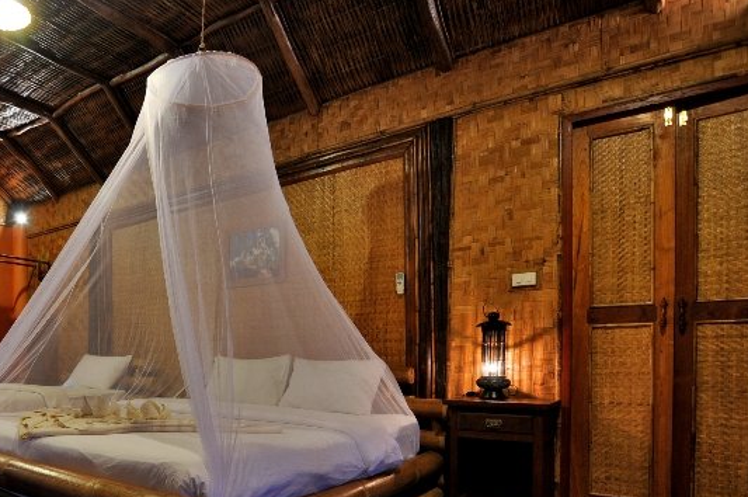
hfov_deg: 68.2
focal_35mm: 25
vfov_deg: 49.8
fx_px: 514
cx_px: 202
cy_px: 364
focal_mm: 11
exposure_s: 1/2
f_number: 4
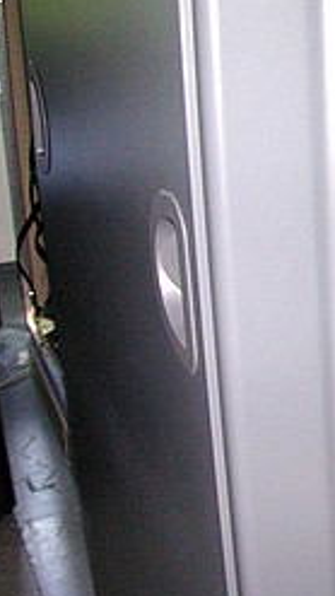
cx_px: 545
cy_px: 293
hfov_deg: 14.7
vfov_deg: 28.2
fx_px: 1184
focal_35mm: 75
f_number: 2.8
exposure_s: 1/45
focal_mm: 6.1
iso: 160
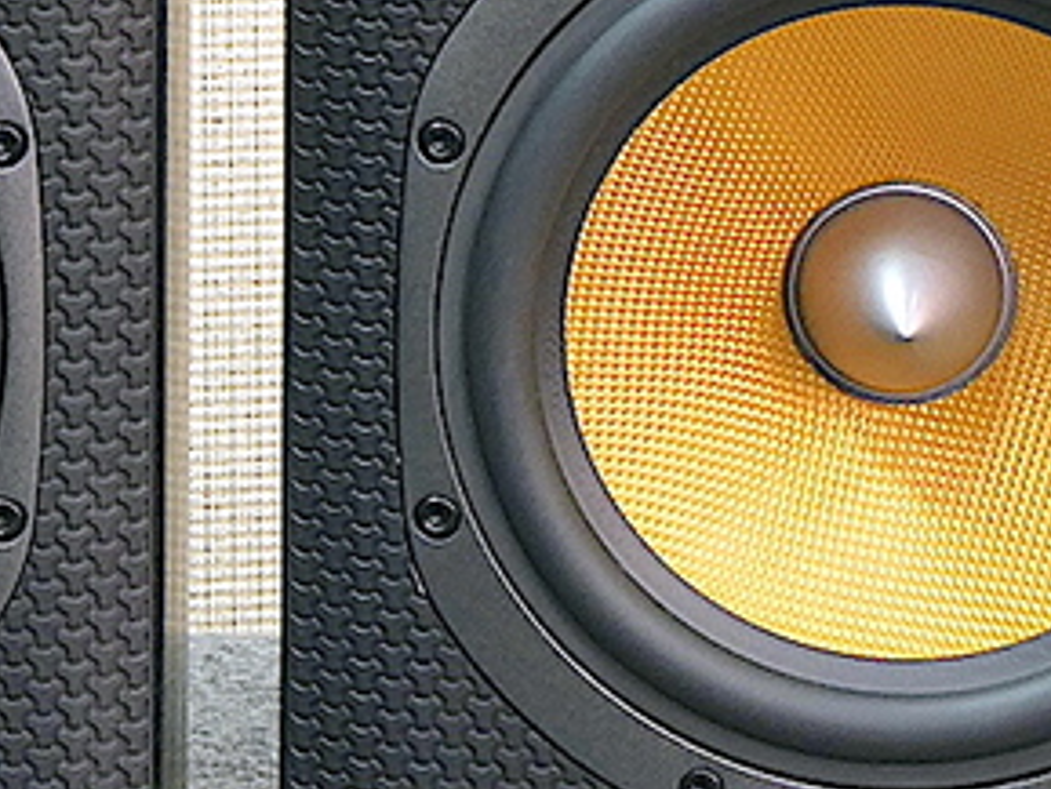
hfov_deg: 5.2
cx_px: 211
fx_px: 11603
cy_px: 185
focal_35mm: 382
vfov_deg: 3.9
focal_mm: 20.6
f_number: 8
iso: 100
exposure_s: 1
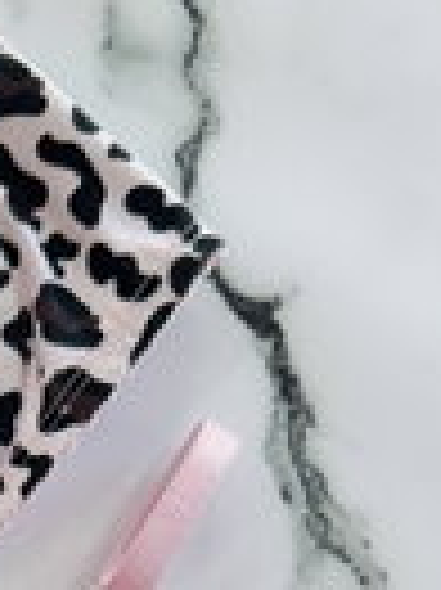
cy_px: 853
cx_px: -248
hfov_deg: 14.0
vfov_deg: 18.1
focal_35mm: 98
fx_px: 1667
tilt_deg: -78.9
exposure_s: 1/100
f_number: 1.78
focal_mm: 6.76
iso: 80
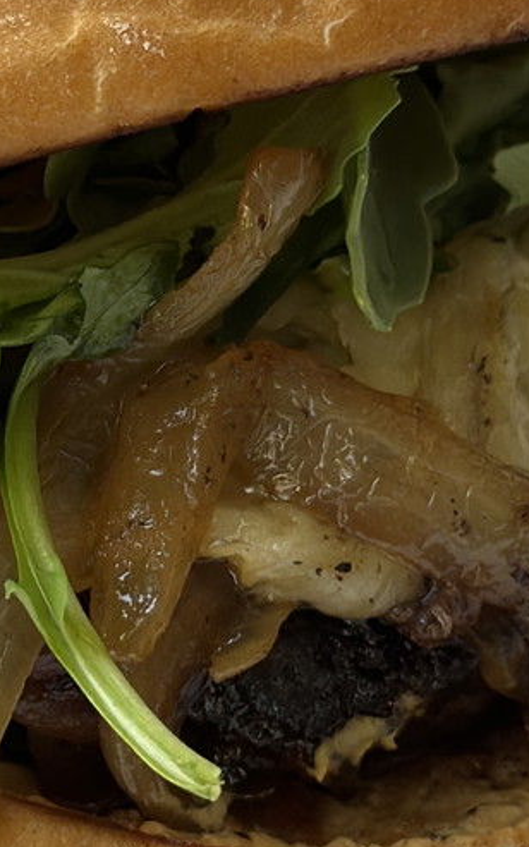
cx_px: -27
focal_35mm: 165
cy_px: 318
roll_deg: +1.6
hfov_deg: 7.9
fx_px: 3807
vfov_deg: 12.7
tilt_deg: -29.6
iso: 125
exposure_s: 1/105
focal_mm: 6.86
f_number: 1.78
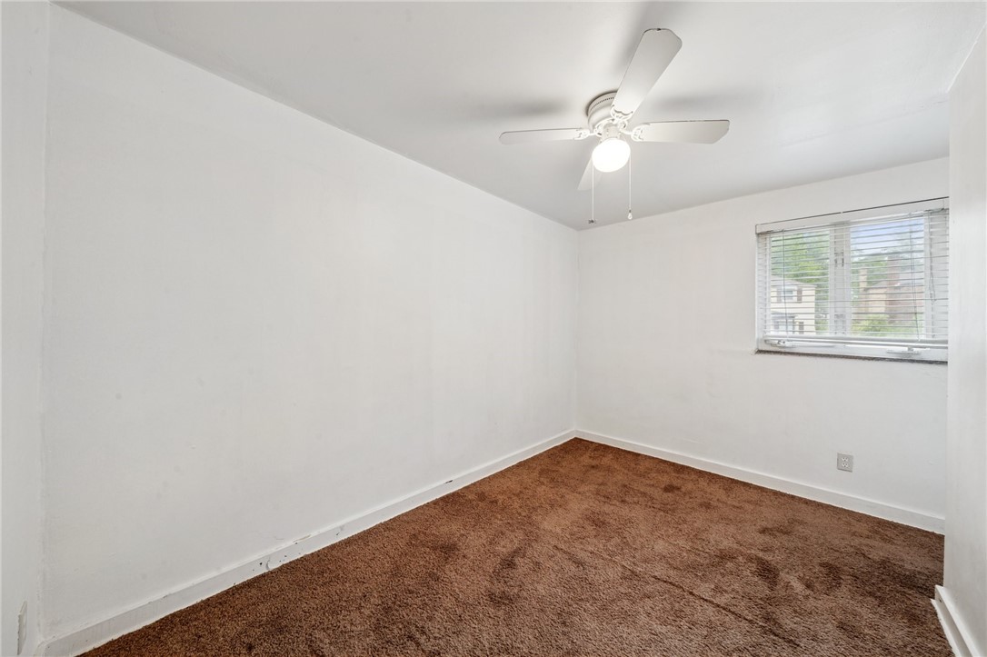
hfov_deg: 112.6
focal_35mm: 12
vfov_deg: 89.9
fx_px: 329
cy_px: 328
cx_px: 494
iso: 200
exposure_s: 1/13
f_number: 11
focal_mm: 12
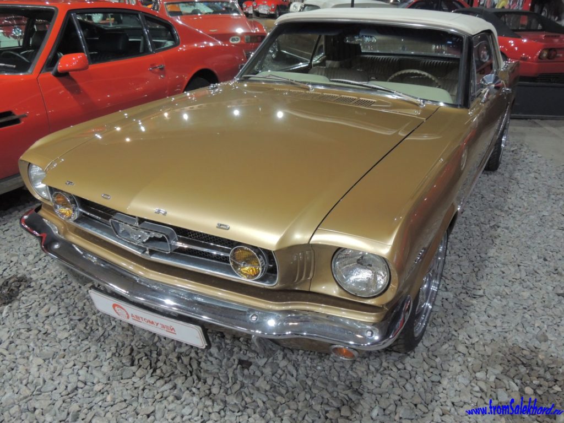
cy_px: 212
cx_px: 282
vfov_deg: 46.8
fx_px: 489
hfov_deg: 60.0
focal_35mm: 30
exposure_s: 1/10
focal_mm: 5.3
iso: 400
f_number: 3.1
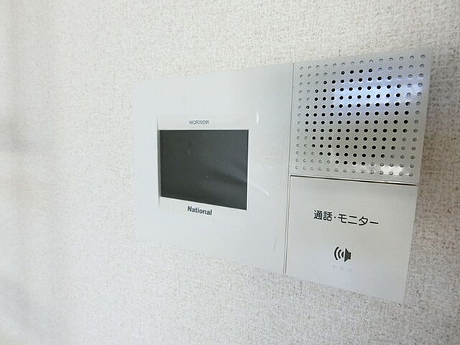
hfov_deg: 84.7
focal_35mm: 19
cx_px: 230
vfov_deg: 68.7
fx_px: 252
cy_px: 172
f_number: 2.7
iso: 1600
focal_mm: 4.06
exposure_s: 1/400
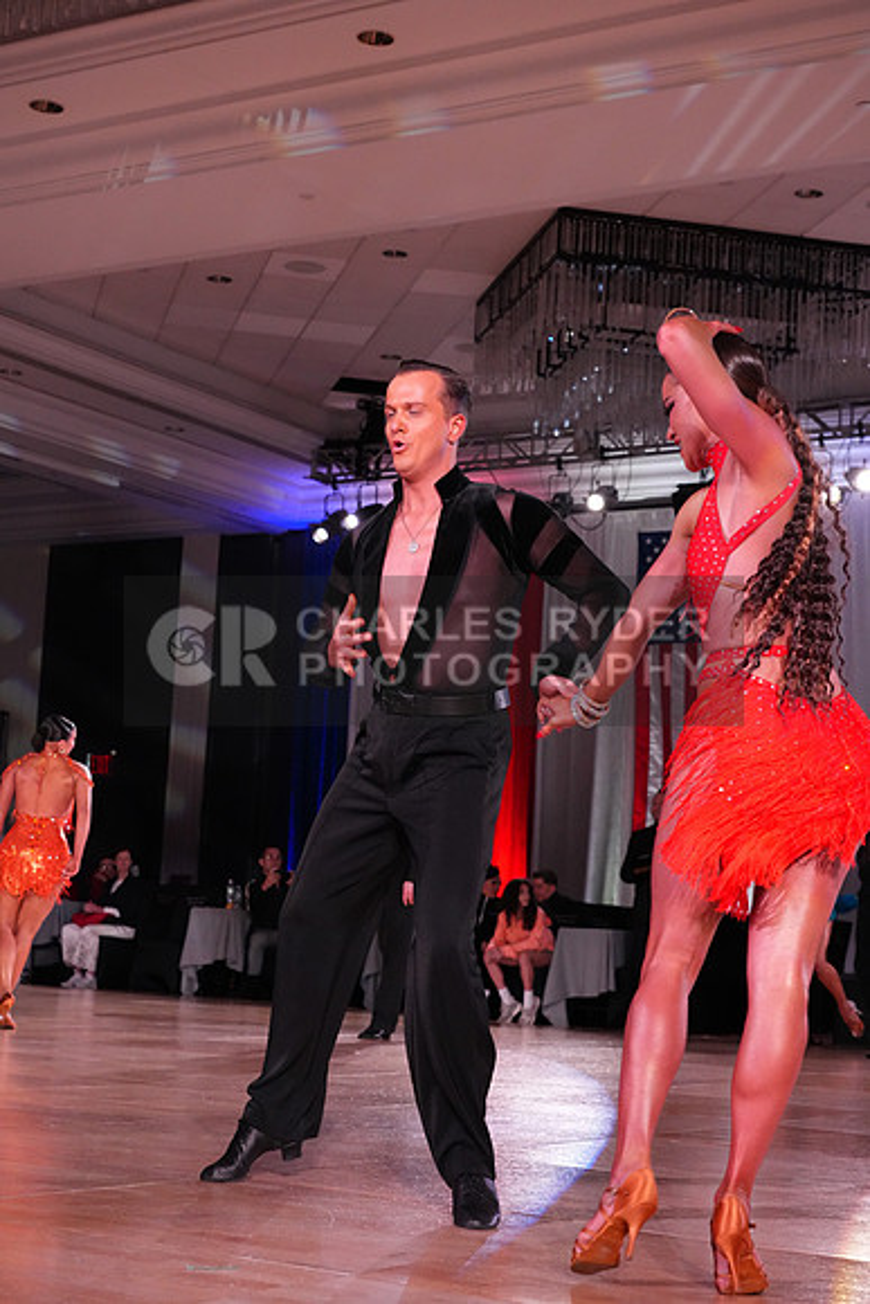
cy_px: 652
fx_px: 2029
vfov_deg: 35.6
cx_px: 435
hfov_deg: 24.2
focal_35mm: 56
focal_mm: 56
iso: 6400
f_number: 6.3
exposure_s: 1/400
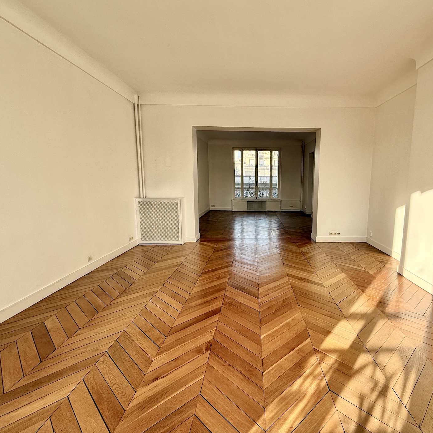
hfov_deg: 82.9
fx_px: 241
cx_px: 261
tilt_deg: -7.7
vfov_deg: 84.0
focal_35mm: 17
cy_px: 213
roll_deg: -0.2
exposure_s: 1/331
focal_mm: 2.22
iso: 64
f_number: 2.2
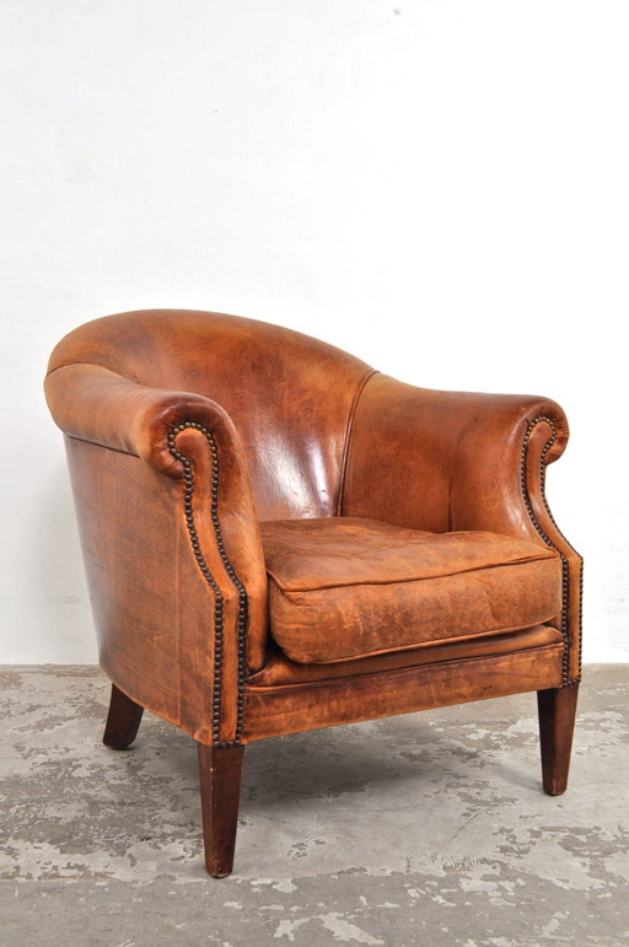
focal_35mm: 44
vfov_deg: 45.0
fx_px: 1143
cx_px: 314
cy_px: 474
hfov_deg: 30.8
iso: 400
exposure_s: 1/125
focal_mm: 29
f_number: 8
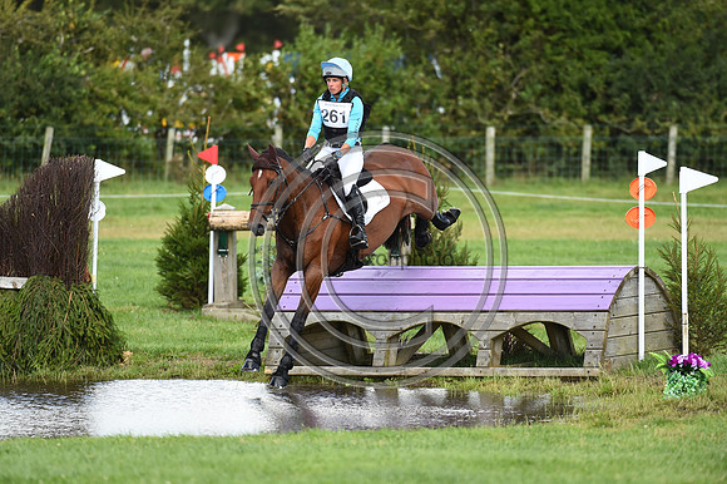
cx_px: 364
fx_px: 8073
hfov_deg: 5.2
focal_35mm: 400
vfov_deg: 3.4
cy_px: 242
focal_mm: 400
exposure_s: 1/1250
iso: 800
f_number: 5.6
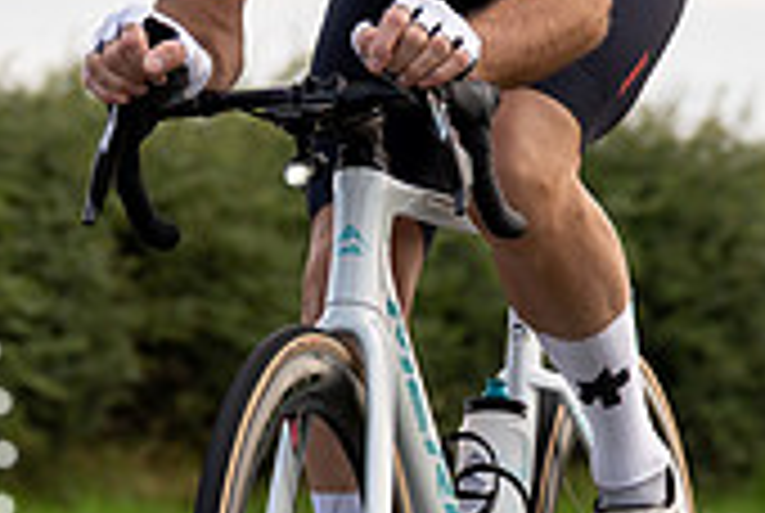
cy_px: -21
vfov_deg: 3.5
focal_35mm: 389
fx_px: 8281
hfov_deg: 5.3
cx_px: 311
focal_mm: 74
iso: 100
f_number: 3.5
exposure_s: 1/800
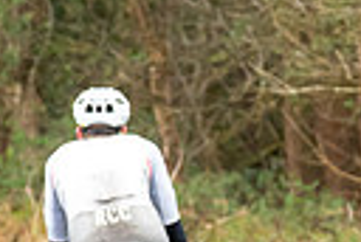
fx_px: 5890
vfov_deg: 2.4
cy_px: 271
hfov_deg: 3.5
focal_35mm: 586
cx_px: 44
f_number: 3.5
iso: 1250
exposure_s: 1/1000
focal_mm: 70
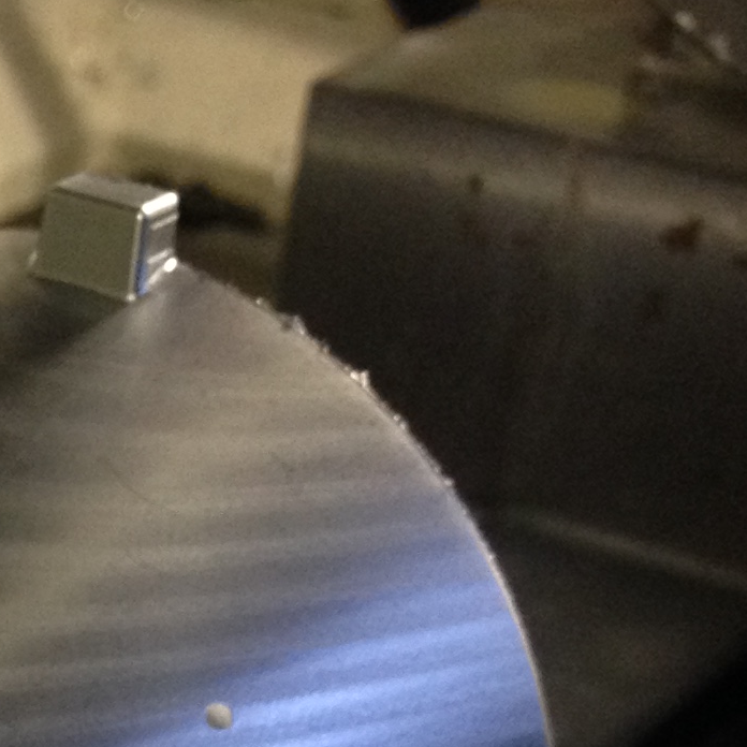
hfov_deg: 11.5
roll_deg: -2.1
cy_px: 1079
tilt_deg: -31.7
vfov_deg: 11.6
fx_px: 3540
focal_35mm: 145
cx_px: -433
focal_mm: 4.28
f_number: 2.4
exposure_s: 1/20
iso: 125
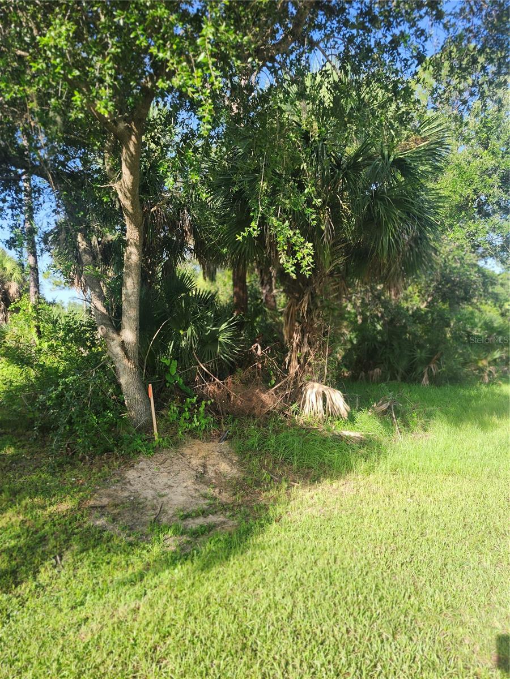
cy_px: 340
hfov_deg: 58.9
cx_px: 255
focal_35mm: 23
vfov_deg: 73.9
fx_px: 452
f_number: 1.8
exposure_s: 1/378
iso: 25
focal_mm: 5.54
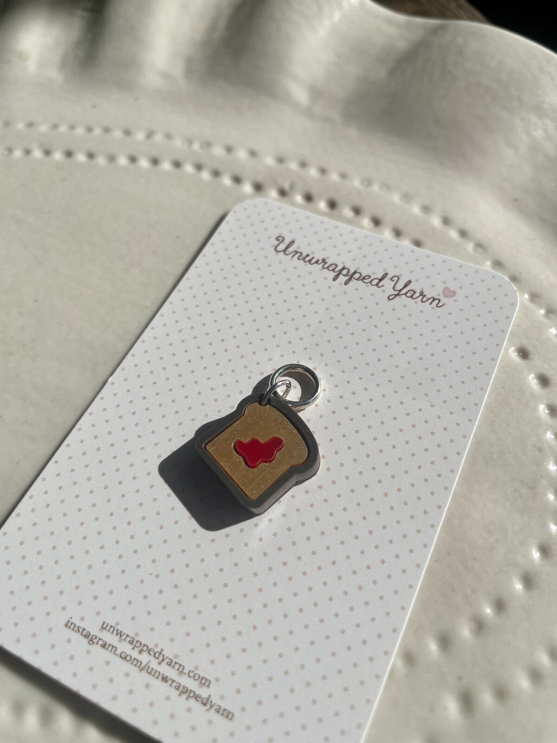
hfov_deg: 53.1
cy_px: 372
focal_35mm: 26
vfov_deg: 67.3
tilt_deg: -60.2
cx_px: 278
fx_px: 558
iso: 32
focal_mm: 4.2
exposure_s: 1/6897
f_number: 1.6
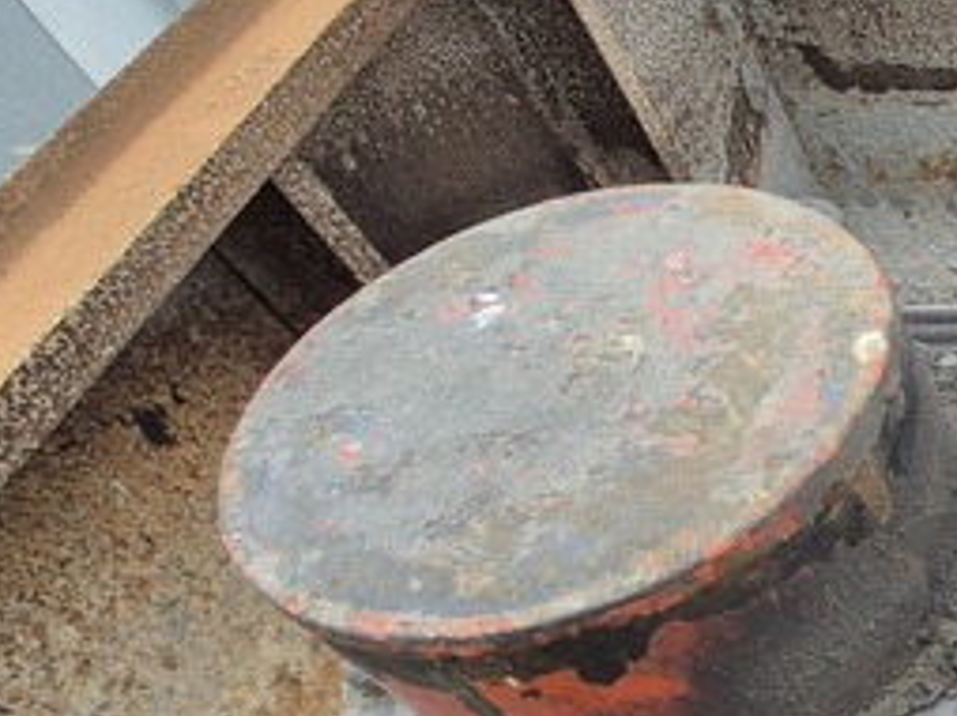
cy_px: 565
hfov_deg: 30.7
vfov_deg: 34.1
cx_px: 1356
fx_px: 1132
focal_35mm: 41
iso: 50
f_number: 2.2
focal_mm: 1.74
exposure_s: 1/222
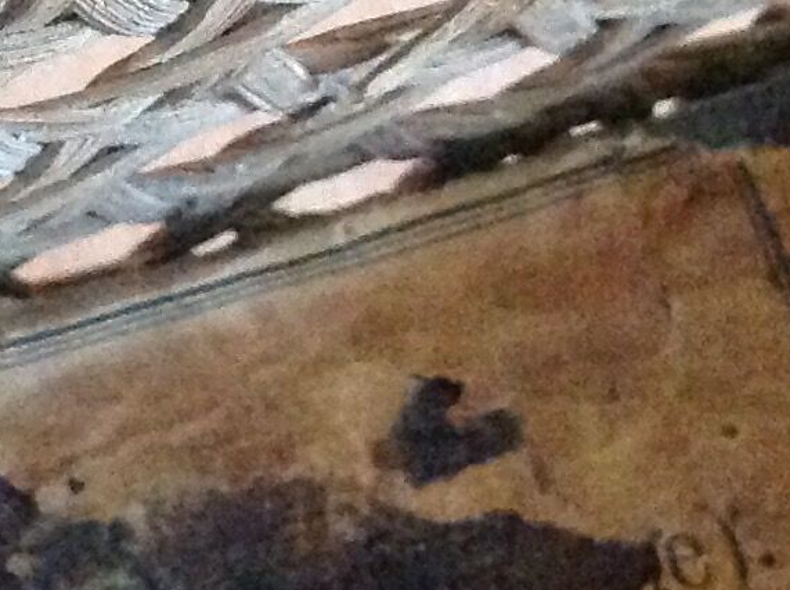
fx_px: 3622
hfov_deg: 11.5
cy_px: 209
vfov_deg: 9.3
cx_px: -663
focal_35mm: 159
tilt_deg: -61.3
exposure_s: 1/17
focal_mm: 4.28
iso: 800
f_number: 2.4
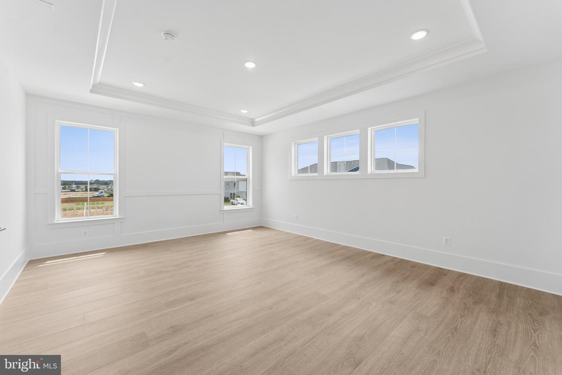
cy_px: 188
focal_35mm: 14
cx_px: 281
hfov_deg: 104.3
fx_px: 219
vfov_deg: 81.2
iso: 320
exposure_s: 1/250
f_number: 7.1
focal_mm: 14
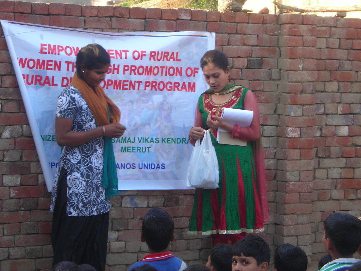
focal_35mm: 116
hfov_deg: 17.0
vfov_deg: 12.8
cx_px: 180
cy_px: 136
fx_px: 1210
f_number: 5.3
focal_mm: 19.2
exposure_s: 1/30
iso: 62
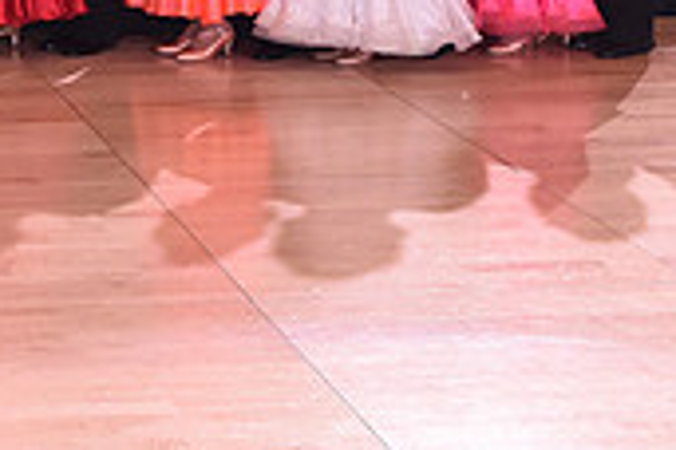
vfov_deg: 10.2
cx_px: -166
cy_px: -282
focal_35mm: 129
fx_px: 2422
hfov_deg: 15.2
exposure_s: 1/250
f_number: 4.5
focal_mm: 38
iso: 2000
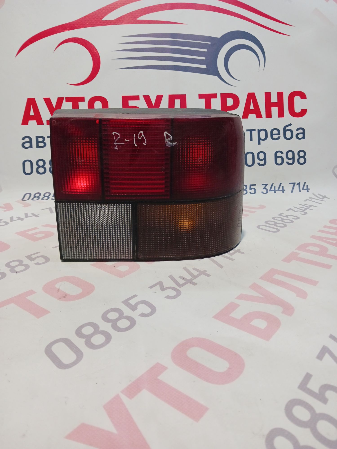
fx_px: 350
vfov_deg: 65.3
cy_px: 224
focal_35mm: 27
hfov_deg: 51.4
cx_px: 168
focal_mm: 4
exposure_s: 1/50
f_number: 1.8
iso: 400
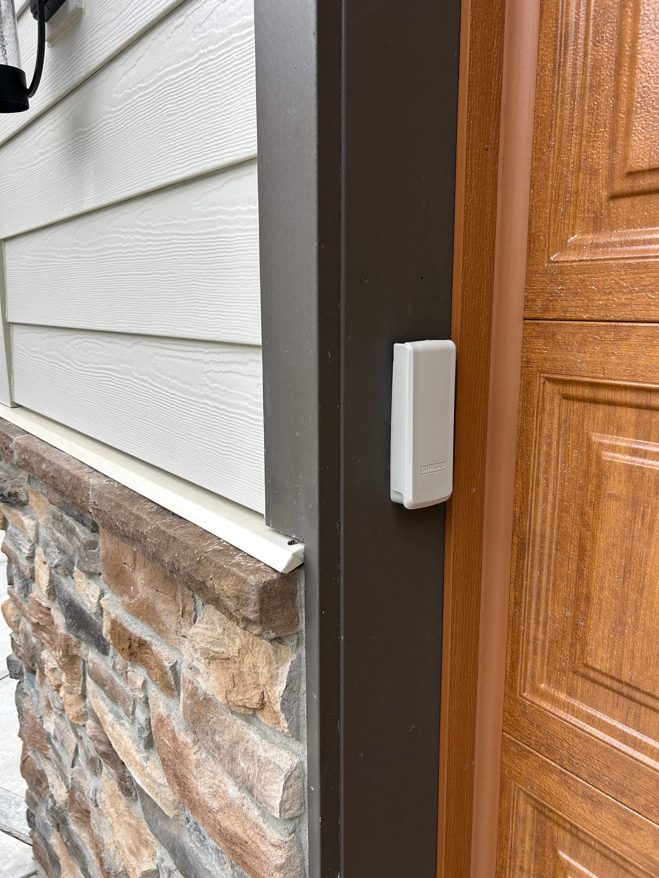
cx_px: 330
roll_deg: +0.8
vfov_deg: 67.3
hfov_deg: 53.1
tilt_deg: -12.4
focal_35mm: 26
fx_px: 660
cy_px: 439
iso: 32
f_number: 1.5
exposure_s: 1/121
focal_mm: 5.7
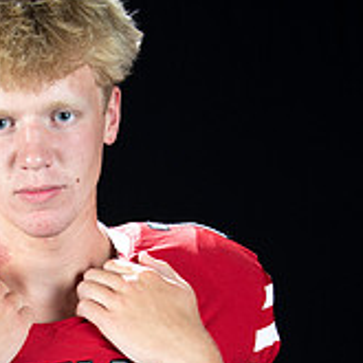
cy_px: 416
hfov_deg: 15.5
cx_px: 40
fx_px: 1317
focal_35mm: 111
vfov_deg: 15.2
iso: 320
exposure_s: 1/160
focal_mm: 48
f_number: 9
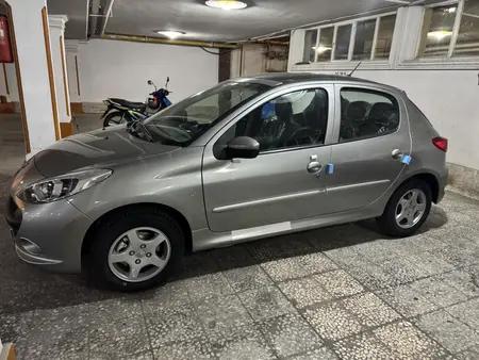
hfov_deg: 71.6
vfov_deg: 56.9
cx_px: 240
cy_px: 180
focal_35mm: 24
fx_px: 332
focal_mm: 6.76
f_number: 1.78
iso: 1000
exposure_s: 1/40
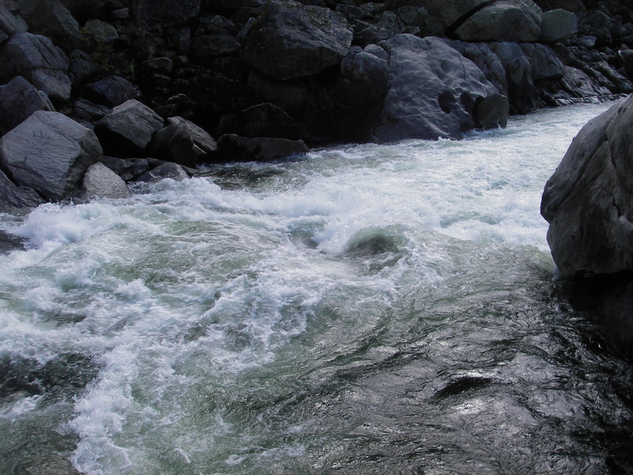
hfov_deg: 49.0
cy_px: 238
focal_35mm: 38
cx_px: 316
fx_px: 695
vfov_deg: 37.7
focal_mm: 6.3
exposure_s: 1/100
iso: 50
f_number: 6.6
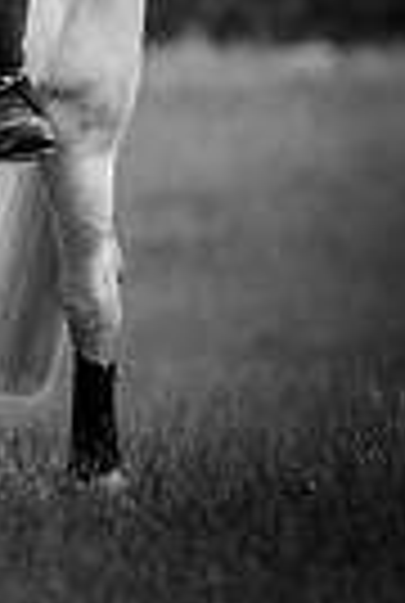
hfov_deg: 0.9
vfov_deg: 1.4
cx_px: -162
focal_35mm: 1507
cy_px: -360
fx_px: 25298
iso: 320
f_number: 5
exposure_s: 1/1250
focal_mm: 300
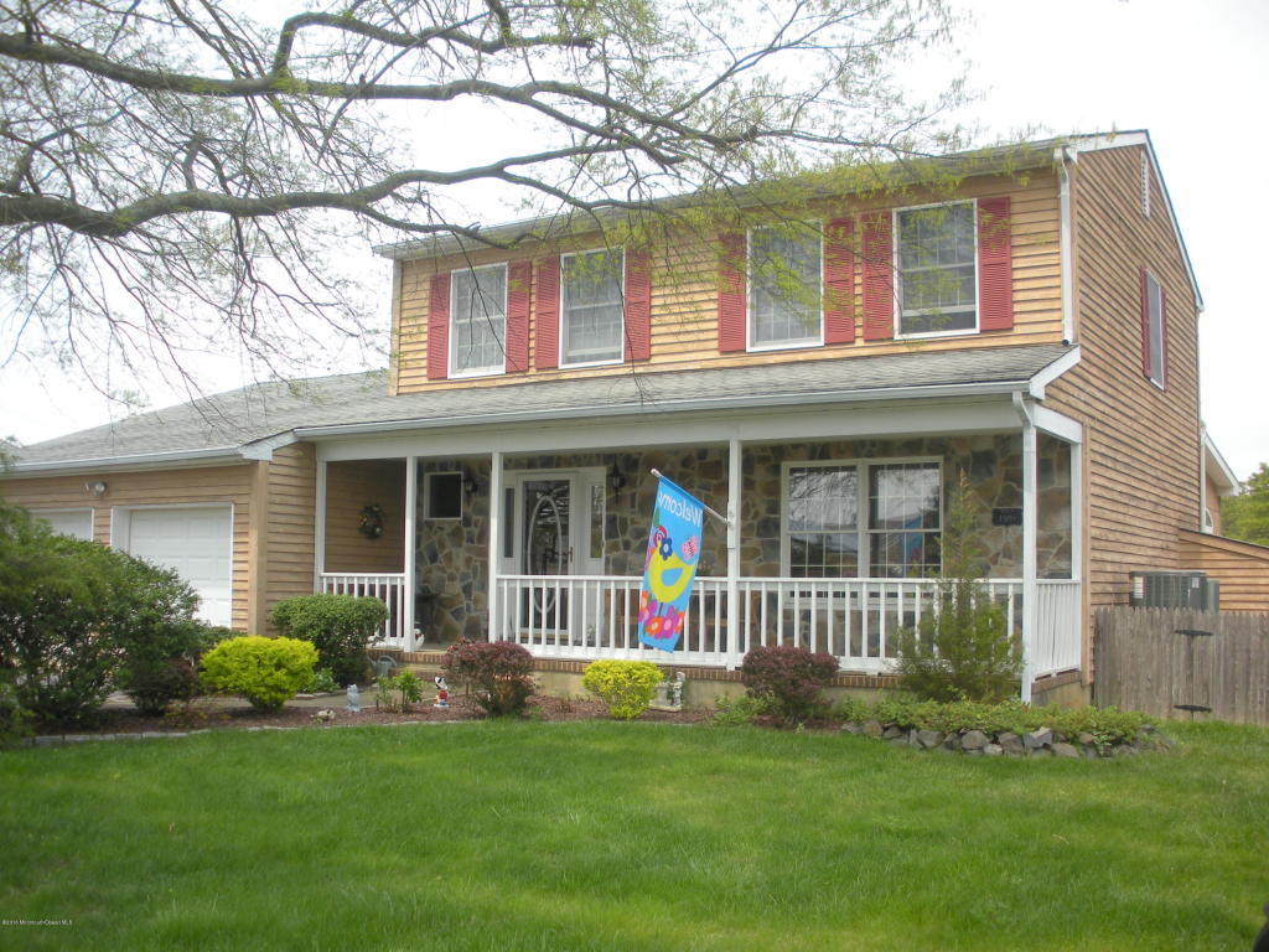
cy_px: 476
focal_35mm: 35
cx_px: 634
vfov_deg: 40.7
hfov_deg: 52.6
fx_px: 1283
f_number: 3.5
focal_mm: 6.3
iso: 92
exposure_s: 1/445
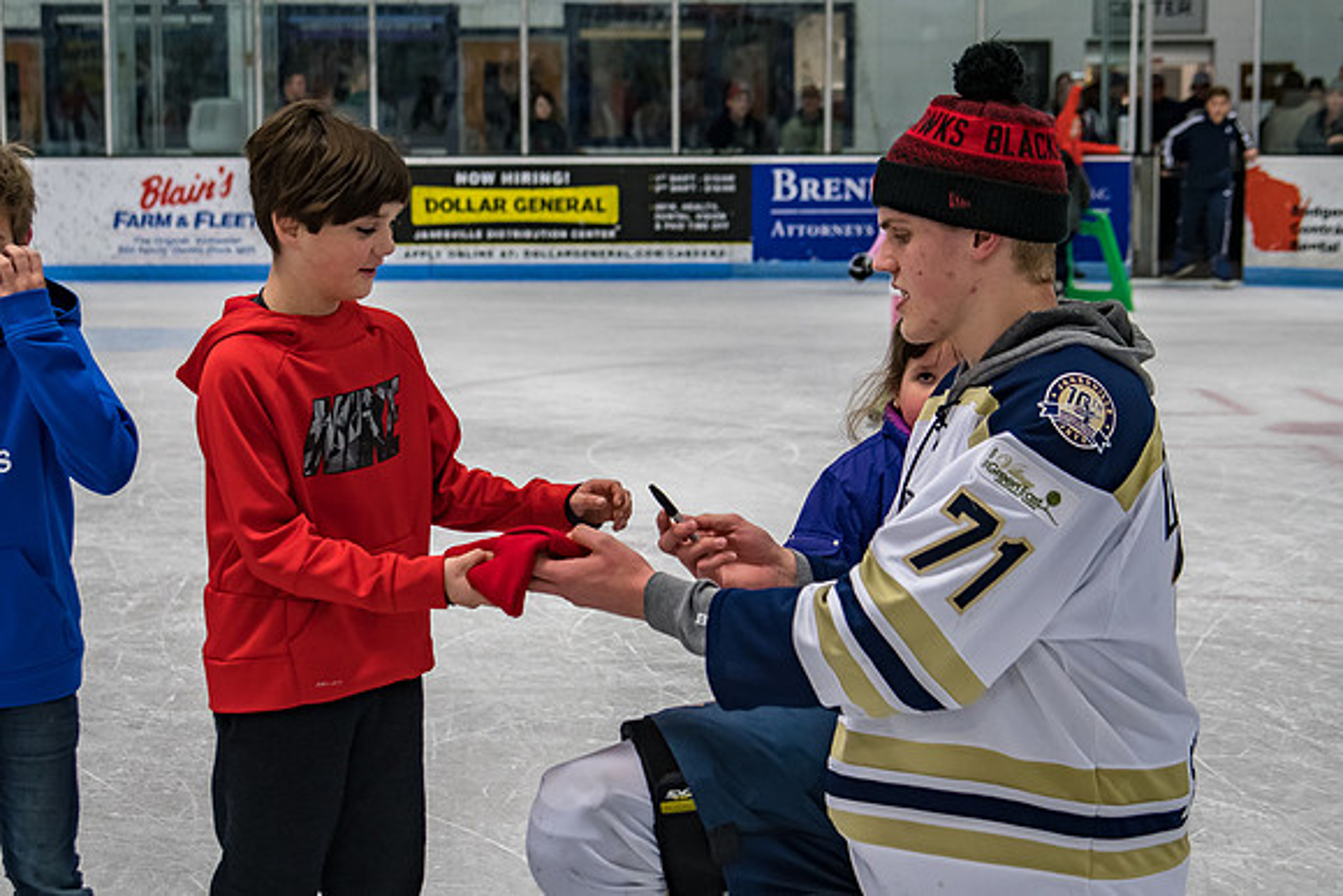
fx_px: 2976
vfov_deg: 17.1
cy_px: 497
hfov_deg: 25.4
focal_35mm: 80
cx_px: 631
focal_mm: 45
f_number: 4
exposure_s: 1/500
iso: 640
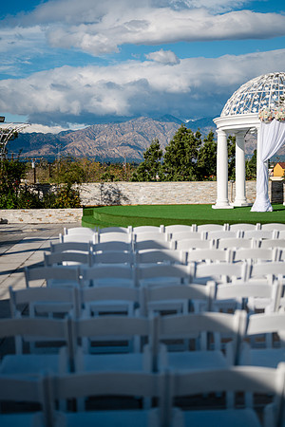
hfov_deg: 27.0
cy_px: 214
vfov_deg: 39.6
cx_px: 142
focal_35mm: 50
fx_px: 594
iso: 64
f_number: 1.8
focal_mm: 50
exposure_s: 1/6400
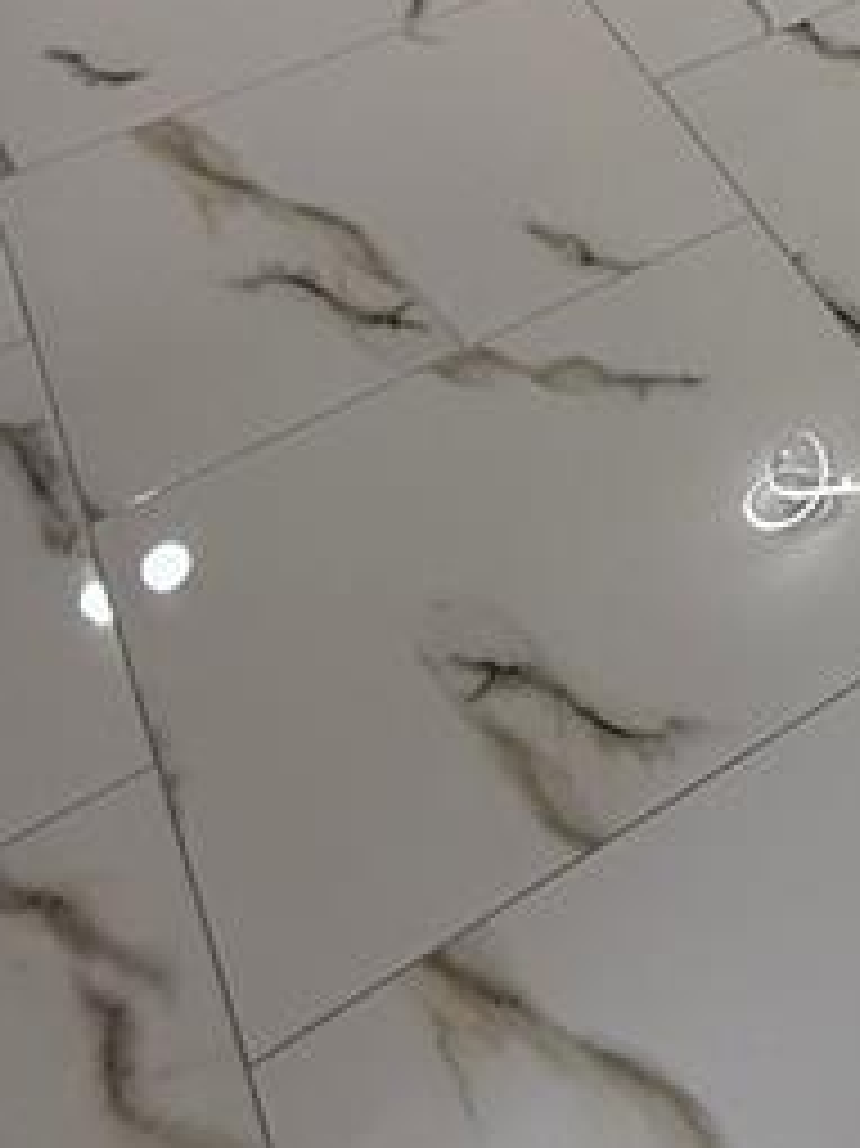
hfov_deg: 17.8
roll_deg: -0.7
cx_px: 1549
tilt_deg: -14.8
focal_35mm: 66
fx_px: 2188
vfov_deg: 22.1
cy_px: -738
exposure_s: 1/99
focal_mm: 2.22
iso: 80
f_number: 2.2
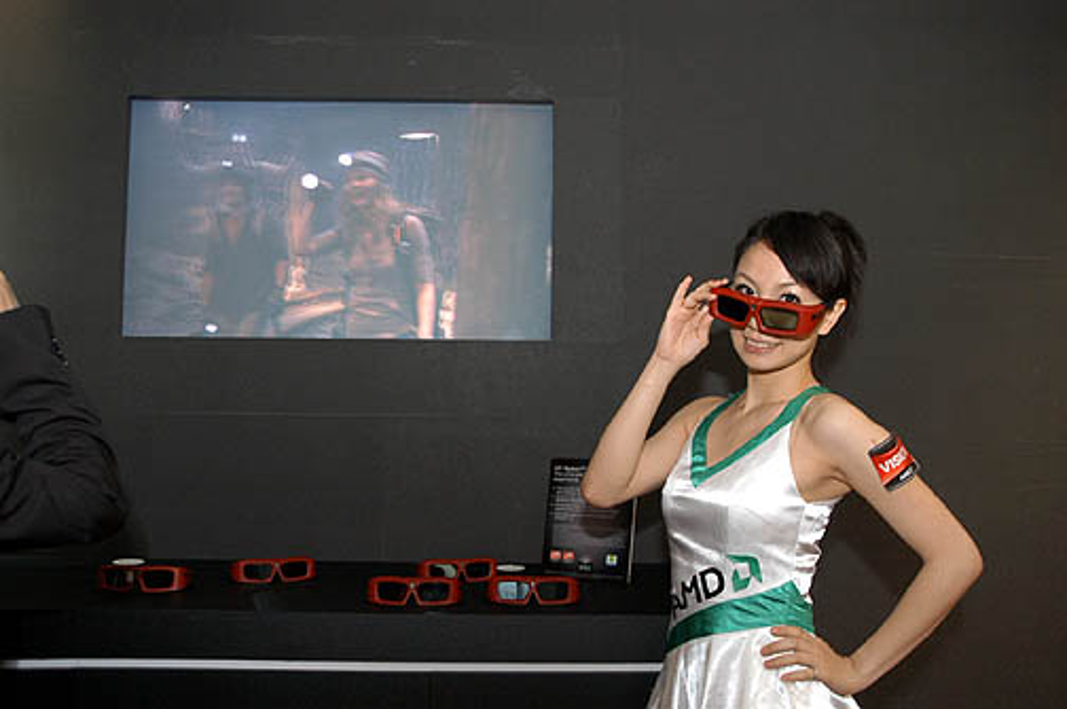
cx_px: 534
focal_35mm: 33
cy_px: 354
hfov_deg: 57.3
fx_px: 977
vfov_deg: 39.9
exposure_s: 1/50
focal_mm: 22
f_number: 4
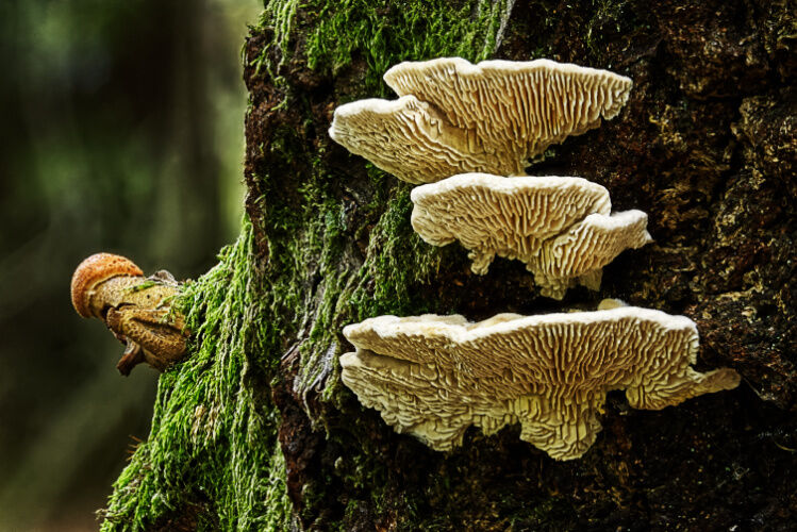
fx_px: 3488
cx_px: 398
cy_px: 266
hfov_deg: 13.0
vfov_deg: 8.7
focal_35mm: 158
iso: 400
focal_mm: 105
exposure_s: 1/2
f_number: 8
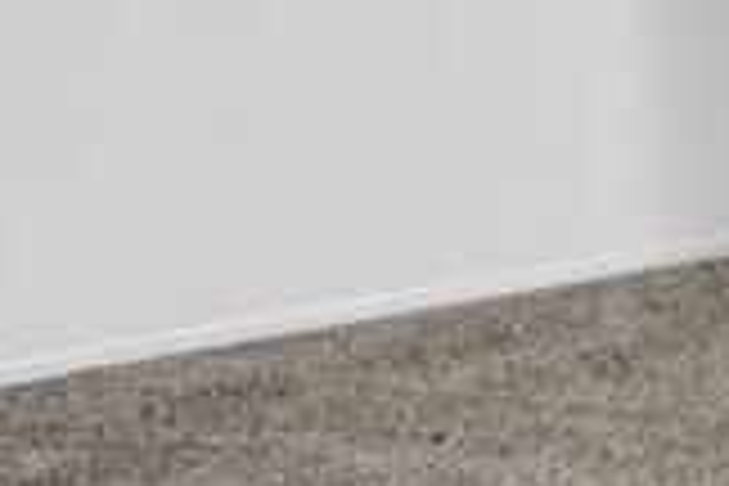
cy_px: -407
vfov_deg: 13.0
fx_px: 1924
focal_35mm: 95
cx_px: 1436
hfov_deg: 16.6
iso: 400
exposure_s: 1/13
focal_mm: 10
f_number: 9
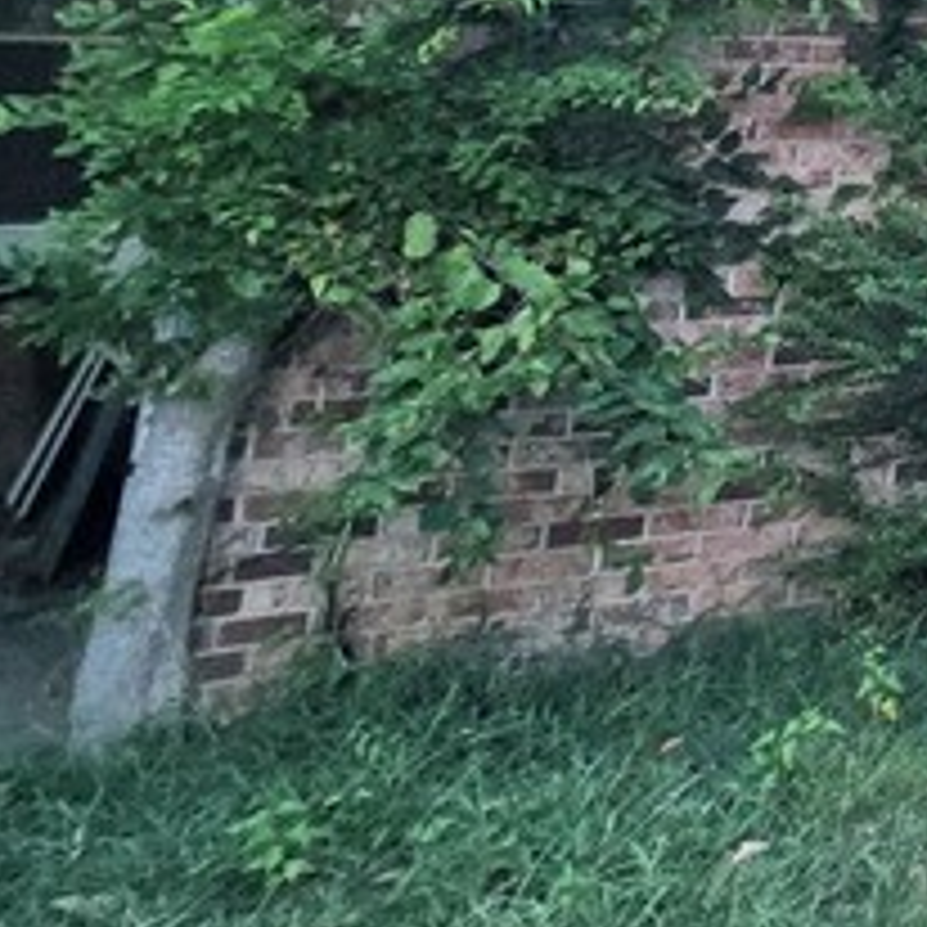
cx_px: 2070
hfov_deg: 16.7
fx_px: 1727
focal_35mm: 57
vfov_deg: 26.4
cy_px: -216
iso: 50
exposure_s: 1/355
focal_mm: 2.2
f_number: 2.2
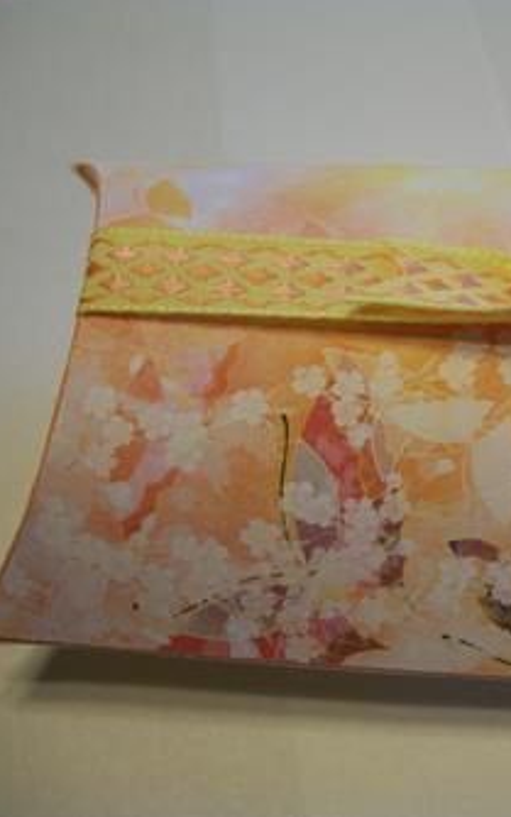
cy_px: 406
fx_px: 1113
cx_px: 484
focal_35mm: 50
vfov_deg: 40.3
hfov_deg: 24.9
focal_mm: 6.3
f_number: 3.1
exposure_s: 1/80
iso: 80
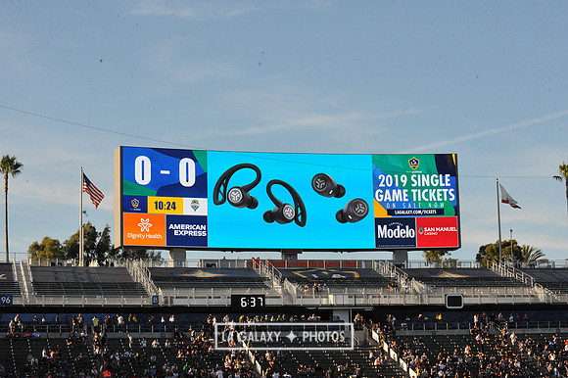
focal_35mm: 86
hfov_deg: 23.7
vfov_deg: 15.9
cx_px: 284
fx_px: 1356
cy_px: 189
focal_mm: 86
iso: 1600
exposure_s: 1/800
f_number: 16
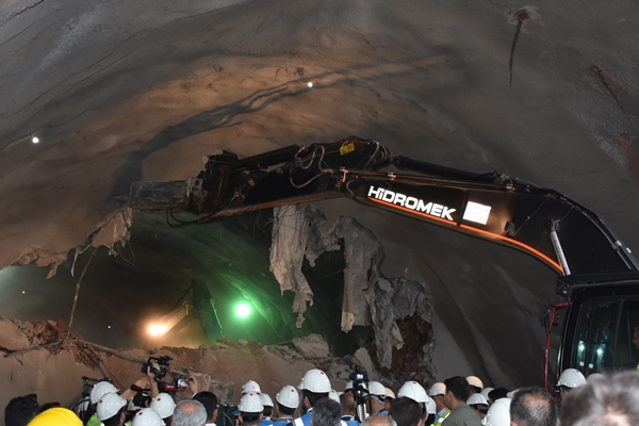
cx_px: 320
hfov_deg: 47.9
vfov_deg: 33.0
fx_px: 719
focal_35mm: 40
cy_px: 213
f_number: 5
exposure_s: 1/60
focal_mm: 27
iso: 1000
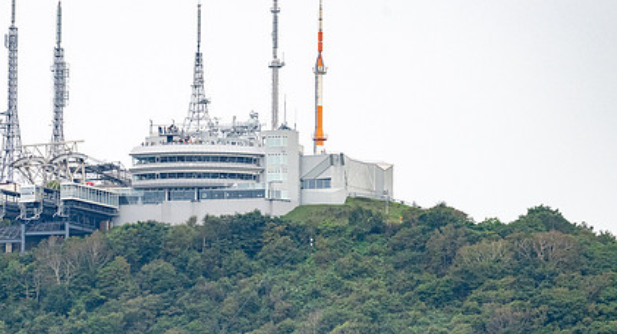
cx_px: 217
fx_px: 10184
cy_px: 186
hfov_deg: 3.5
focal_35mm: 628
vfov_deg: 1.9
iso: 2200
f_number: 8
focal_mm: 400
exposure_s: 1/640
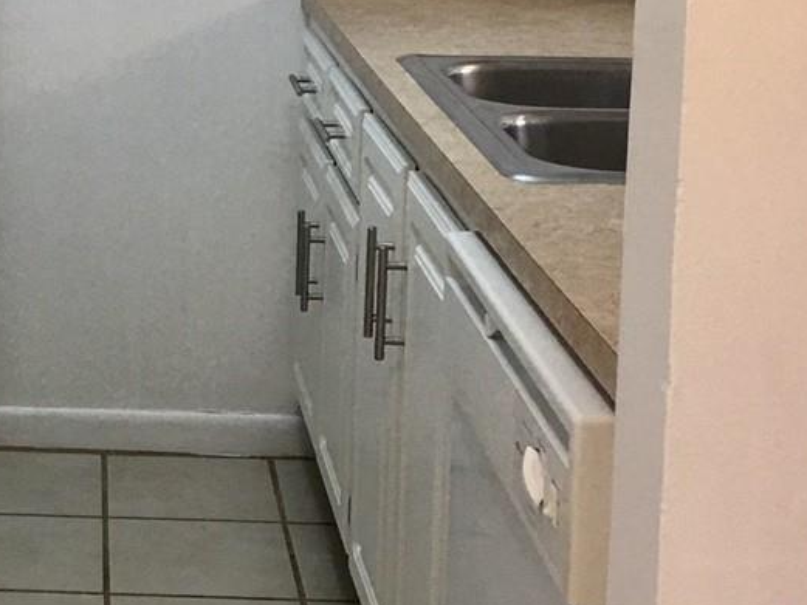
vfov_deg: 16.1
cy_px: -67
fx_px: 2075
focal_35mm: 89
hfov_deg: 21.4
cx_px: 29
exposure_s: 1/30
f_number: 2.2
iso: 32
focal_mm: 4.15
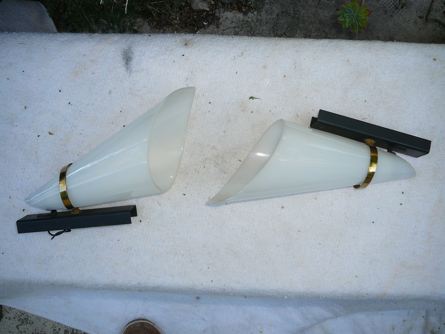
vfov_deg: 40.7
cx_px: 222
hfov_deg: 52.6
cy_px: 167
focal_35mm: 35
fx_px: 450
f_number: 2.8
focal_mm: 5.2
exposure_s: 1/125
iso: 80
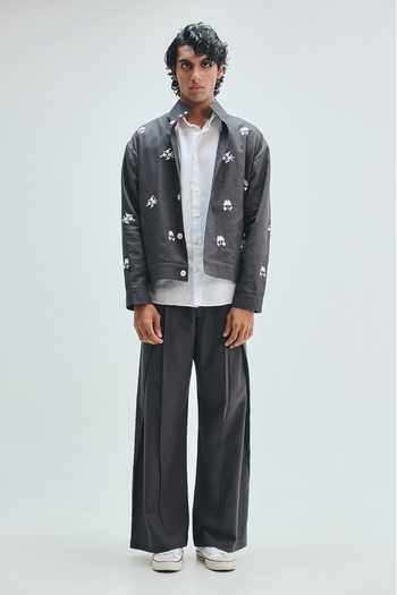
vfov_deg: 32.4
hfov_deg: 21.9
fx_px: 1026
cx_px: 198
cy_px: 298
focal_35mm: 62
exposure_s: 1/125
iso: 400
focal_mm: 62
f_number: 8
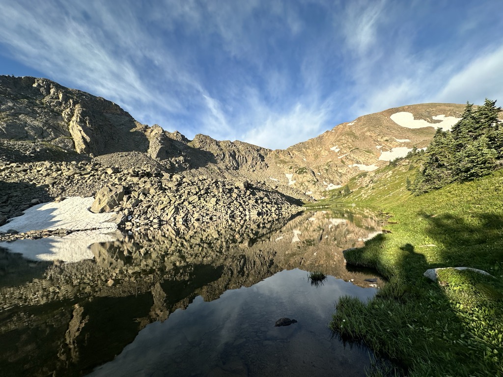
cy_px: 188
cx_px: 252
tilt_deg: +4.4
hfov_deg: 102.1
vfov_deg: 85.7
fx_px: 203
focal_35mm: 14
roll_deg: +4.2
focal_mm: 2.22
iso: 40
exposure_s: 1/1159
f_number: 2.2
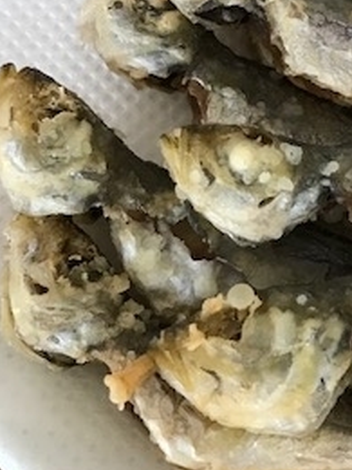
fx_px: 936
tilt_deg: -62.1
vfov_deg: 27.6
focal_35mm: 69
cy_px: 90
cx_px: 372
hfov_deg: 20.5
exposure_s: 1/20
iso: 40
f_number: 1.8
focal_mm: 3.99
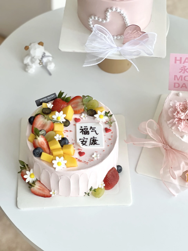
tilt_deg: -52.5
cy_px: 126
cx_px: 94
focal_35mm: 77
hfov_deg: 19.1
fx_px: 558
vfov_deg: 25.3
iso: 32
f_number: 2.8
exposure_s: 1/121
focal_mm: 9
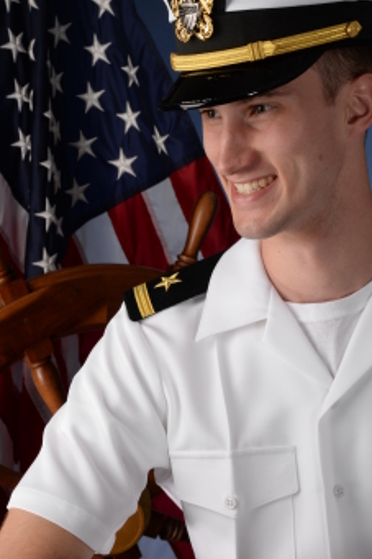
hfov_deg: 11.0
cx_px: 199
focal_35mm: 125
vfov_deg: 16.4
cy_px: 279
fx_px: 1939
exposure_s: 1/200
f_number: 11
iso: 200
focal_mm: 78
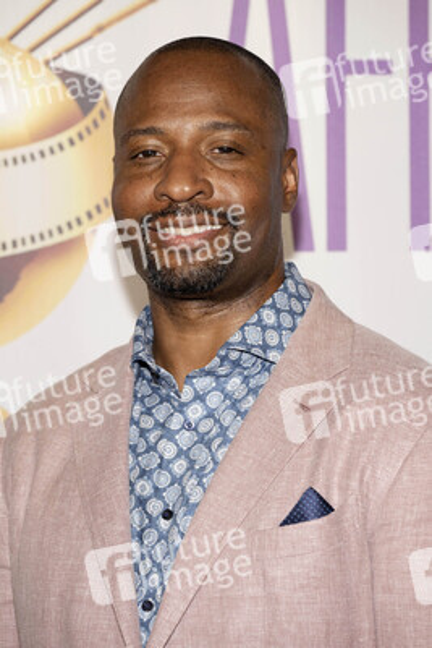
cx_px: 216
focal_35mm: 120
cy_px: 324
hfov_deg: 11.4
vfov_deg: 17.1
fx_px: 2158
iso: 800
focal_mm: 120
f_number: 6.3
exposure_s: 1/200
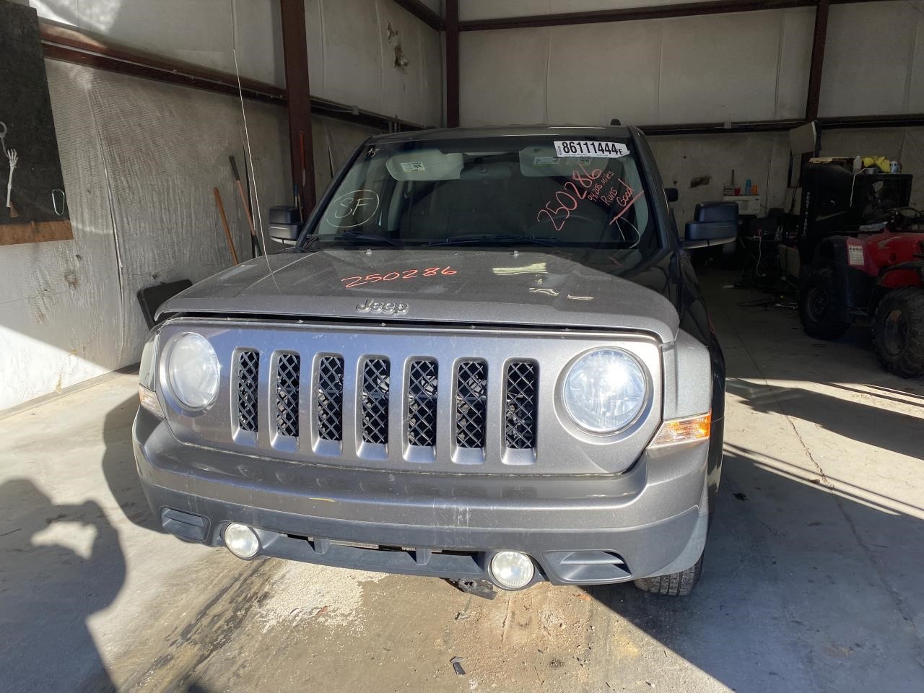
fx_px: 694
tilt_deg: -7.6
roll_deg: -0.4
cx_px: 462
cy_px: 346
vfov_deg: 53.1
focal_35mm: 26
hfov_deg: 67.3
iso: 32
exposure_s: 1/658
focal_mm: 4.25
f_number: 1.8
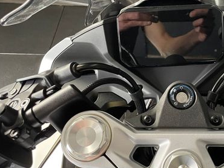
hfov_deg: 40.4
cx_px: 179
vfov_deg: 32.1
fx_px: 291
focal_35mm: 45
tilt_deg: -47.3
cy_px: 67
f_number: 1.6
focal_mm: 4.2
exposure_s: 1/50
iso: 500
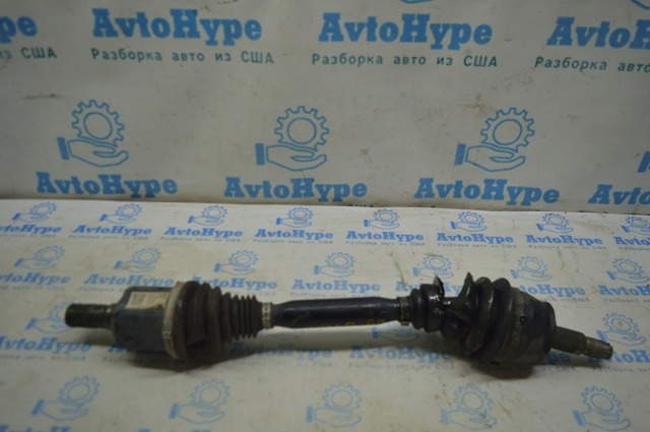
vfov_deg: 47.8
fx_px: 487
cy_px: 216
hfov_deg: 67.4
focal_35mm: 27
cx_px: 325
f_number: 3.5
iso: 400
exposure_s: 1/125
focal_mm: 18
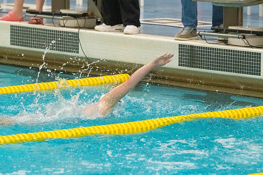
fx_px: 2190
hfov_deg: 6.9
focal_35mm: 300
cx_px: 132
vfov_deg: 4.6
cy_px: 88
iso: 8000
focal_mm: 200
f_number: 4.5
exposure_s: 1/1250
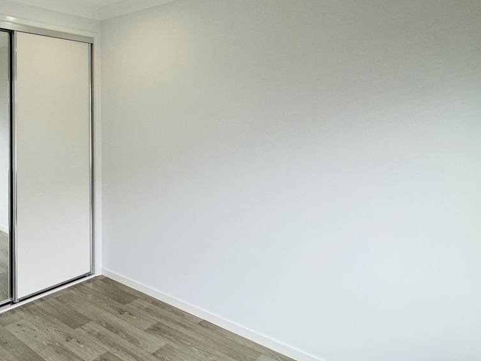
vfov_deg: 48.6
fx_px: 389
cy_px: 111
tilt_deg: +0.6
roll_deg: +1.0
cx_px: 105
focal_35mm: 28
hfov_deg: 59.1
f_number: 2.2
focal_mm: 2.22
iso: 160
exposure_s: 1/100
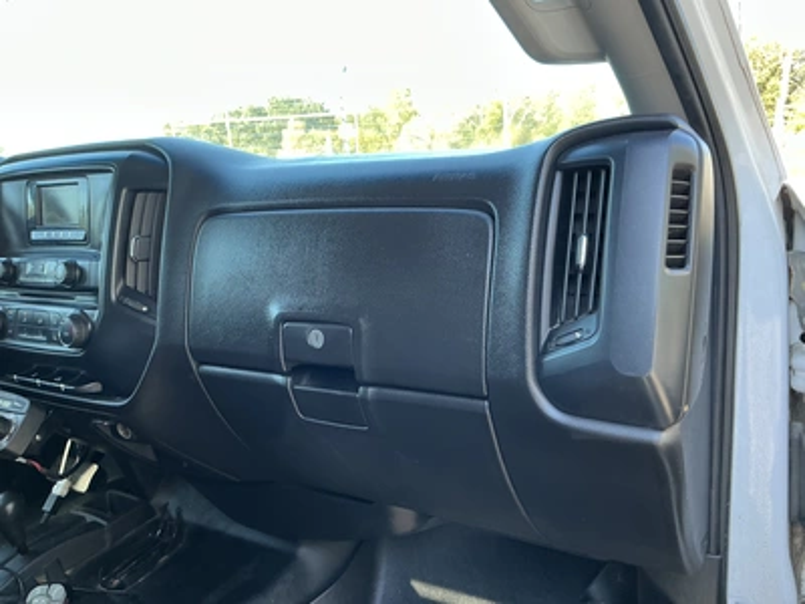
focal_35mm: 28
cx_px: 402
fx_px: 651
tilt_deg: -12.0
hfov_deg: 63.4
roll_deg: +1.5
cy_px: 302
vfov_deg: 49.7
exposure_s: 1/122
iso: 64
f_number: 1.8
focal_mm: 3
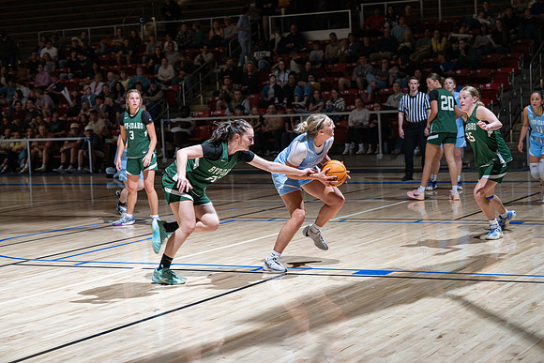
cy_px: 182
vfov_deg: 17.5
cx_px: 272
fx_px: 1179
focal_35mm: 78
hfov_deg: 26.0
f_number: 4.5
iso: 80
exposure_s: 1/100
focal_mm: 78
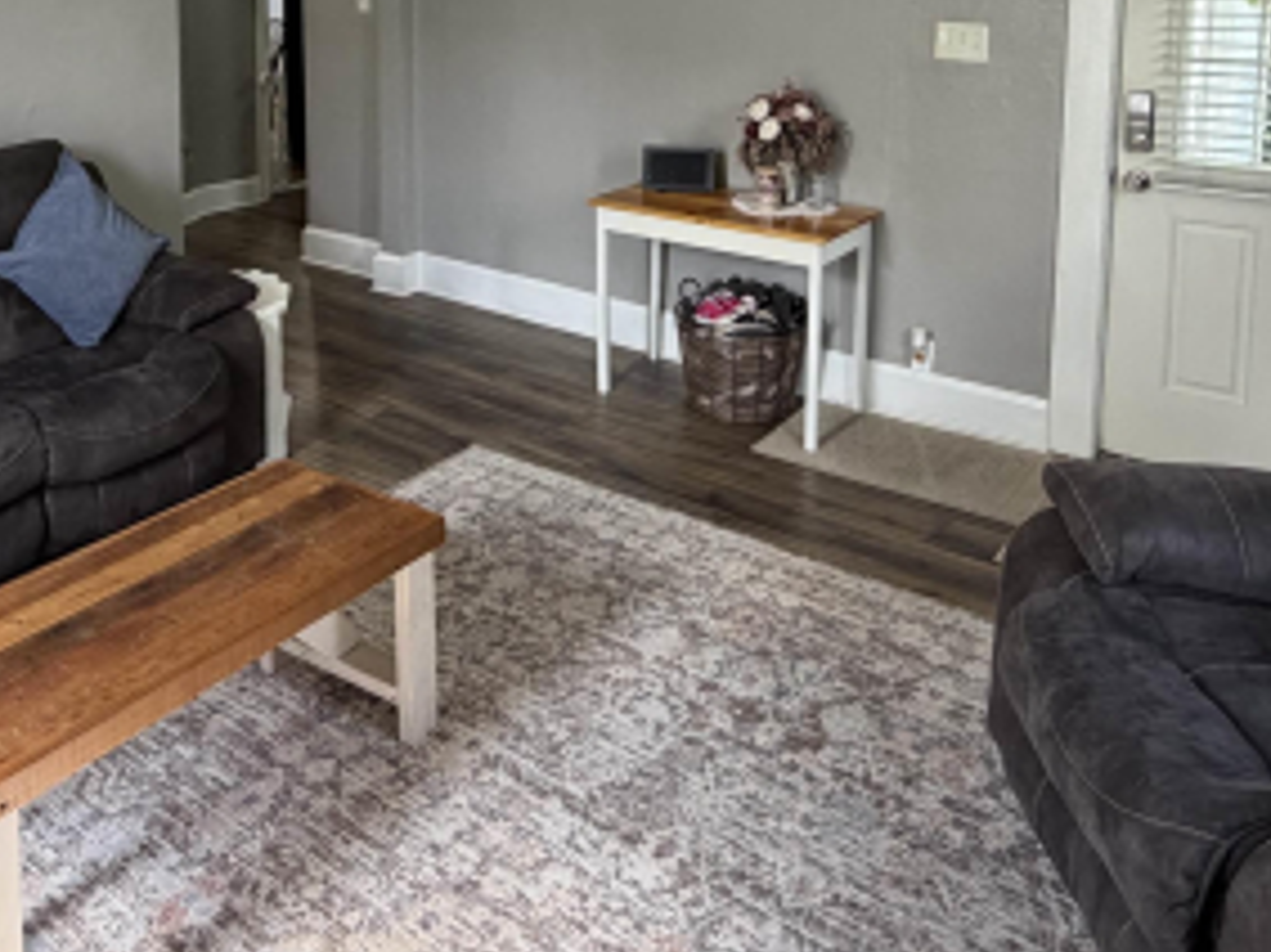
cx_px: 523
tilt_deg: -6.7
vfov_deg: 39.5
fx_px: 1211
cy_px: 76
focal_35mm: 33
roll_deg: +0.3
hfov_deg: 55.1
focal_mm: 2.22
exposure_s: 1/121
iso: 250
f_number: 2.2
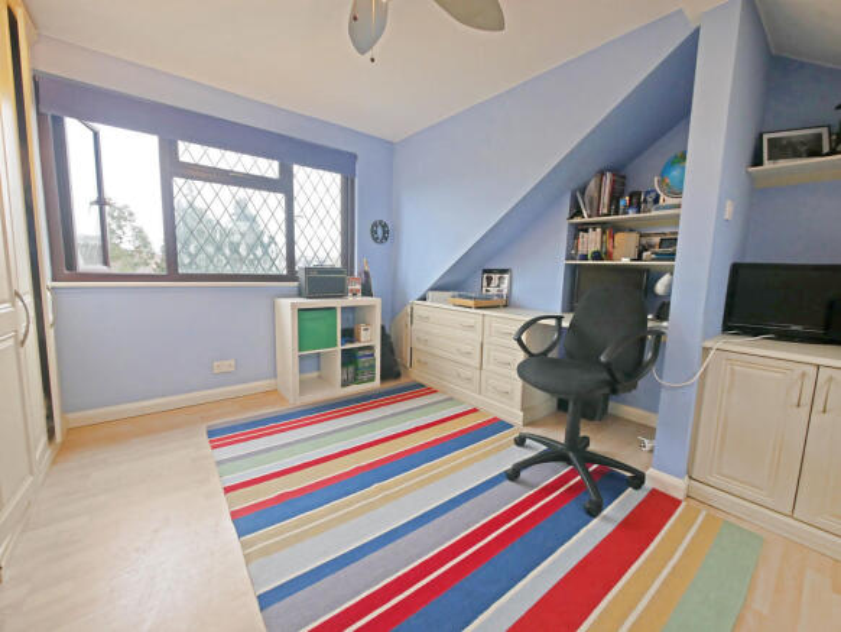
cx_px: 420
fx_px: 340
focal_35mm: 14
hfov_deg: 102.0
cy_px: 316
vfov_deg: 85.7
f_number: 4
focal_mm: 7
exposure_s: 1/60
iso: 640
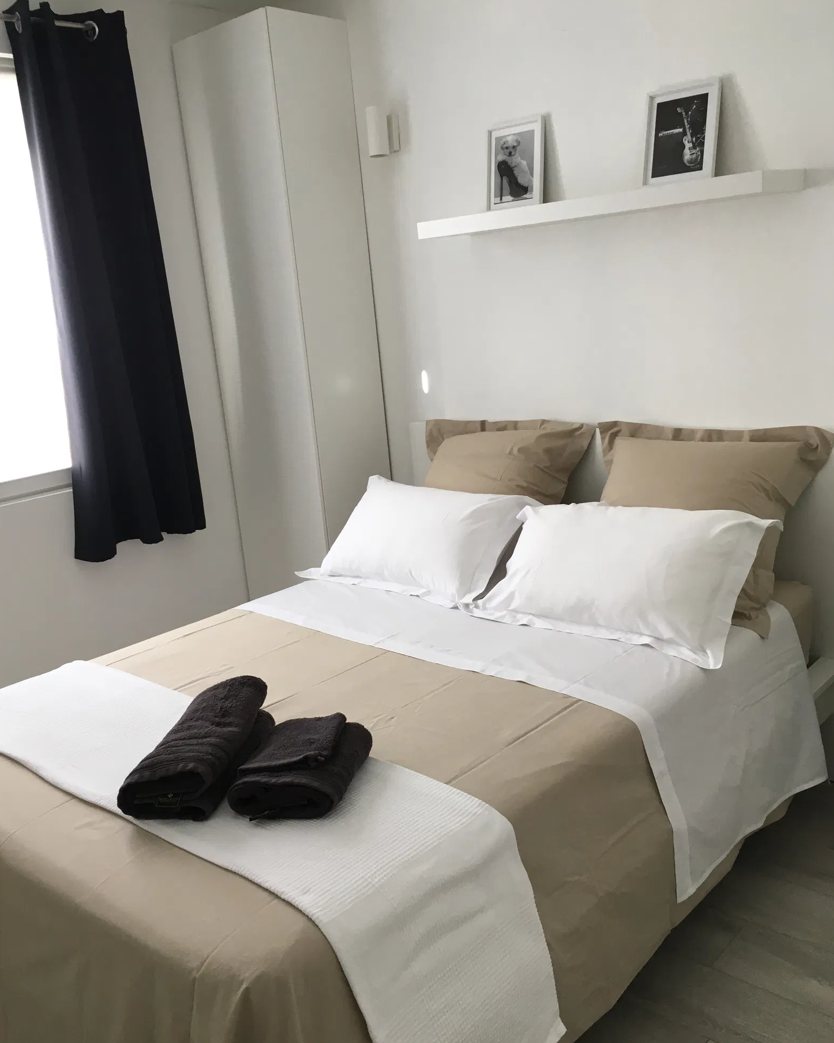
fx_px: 957
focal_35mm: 31
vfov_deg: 57.2
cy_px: 542
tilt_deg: -15.0
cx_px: 414
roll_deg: +5.0
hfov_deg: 47.1
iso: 32
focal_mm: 4.15
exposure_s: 1/33
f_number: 2.2
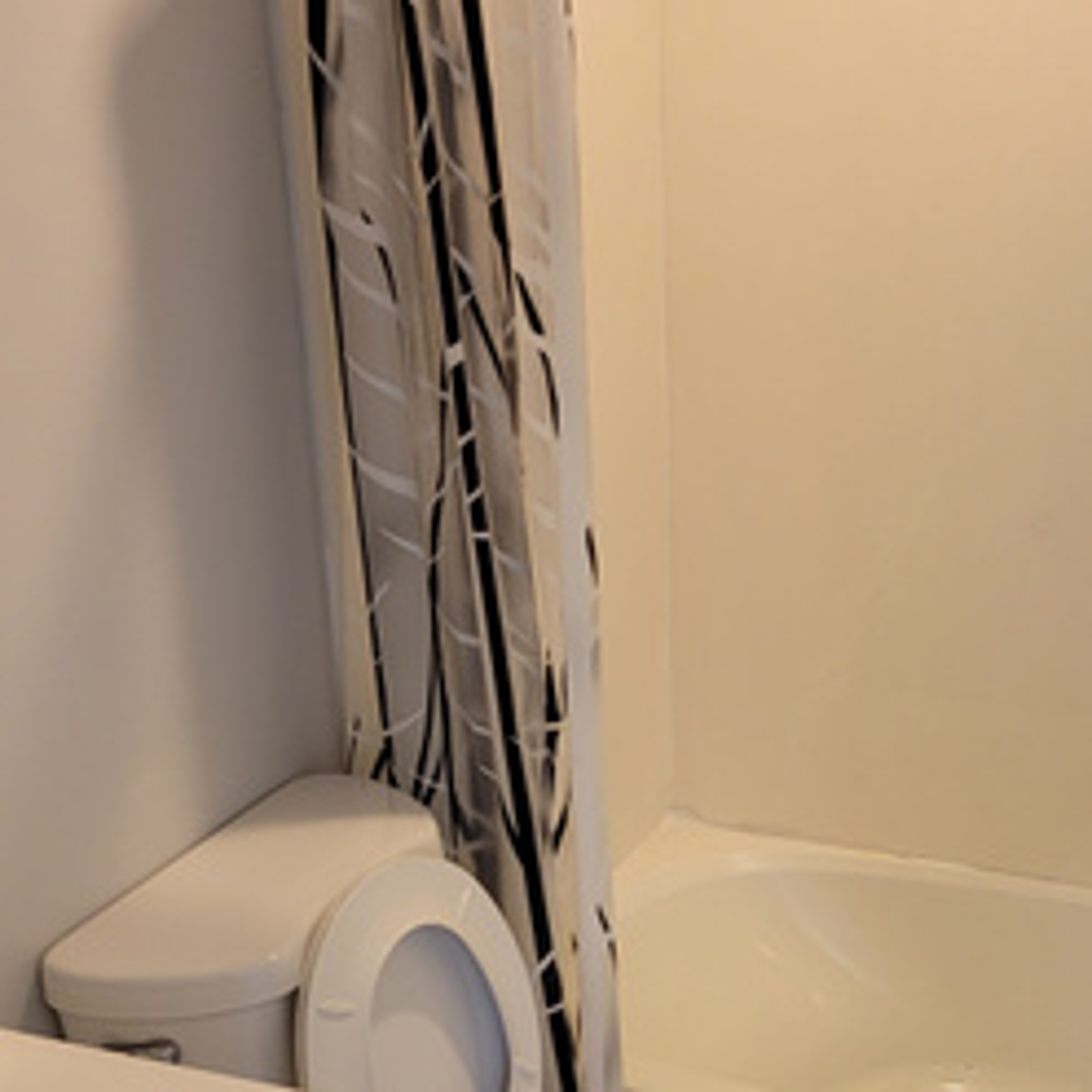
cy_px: 916
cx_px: 854
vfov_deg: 29.2
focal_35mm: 57
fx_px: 2034
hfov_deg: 29.4
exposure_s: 1/39
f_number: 1.8
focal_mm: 7
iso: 250
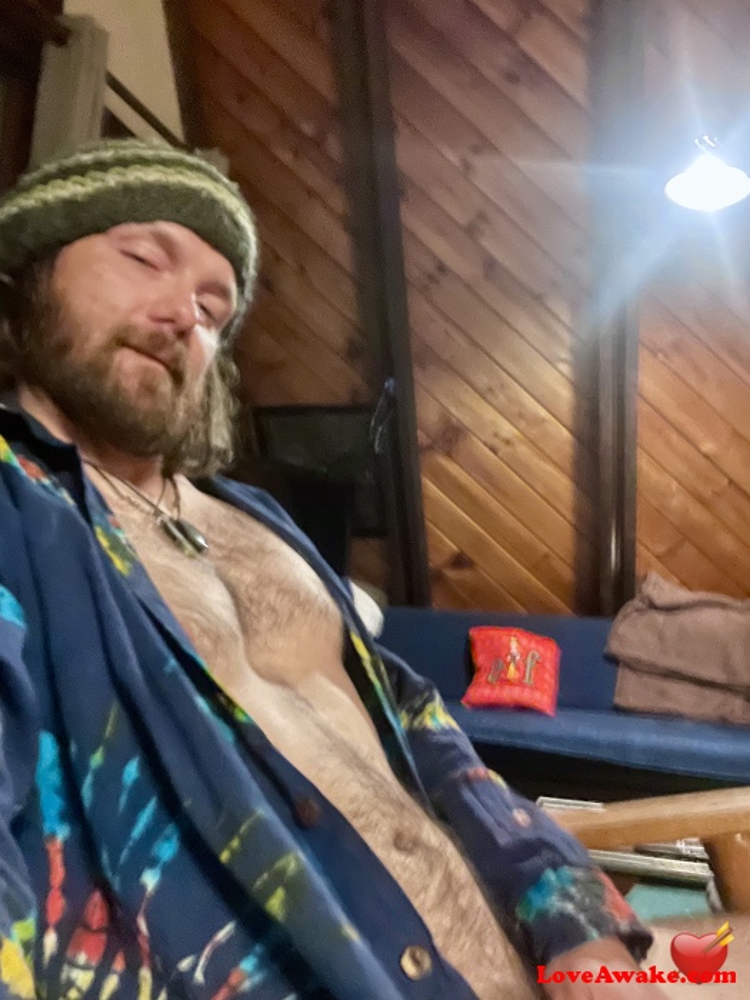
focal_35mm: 30
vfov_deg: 60.0
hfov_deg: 46.8
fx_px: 867
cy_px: 500
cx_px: 375
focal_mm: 2.71
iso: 1250
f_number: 2.2
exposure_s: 1/15
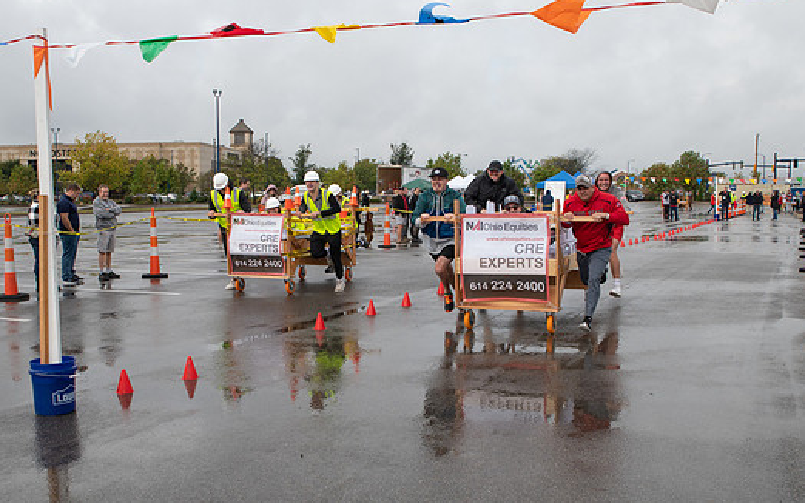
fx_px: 833
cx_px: 379
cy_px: 273
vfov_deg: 33.5
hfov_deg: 51.5
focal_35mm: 38
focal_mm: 24
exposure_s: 1/500
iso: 400
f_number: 7.1
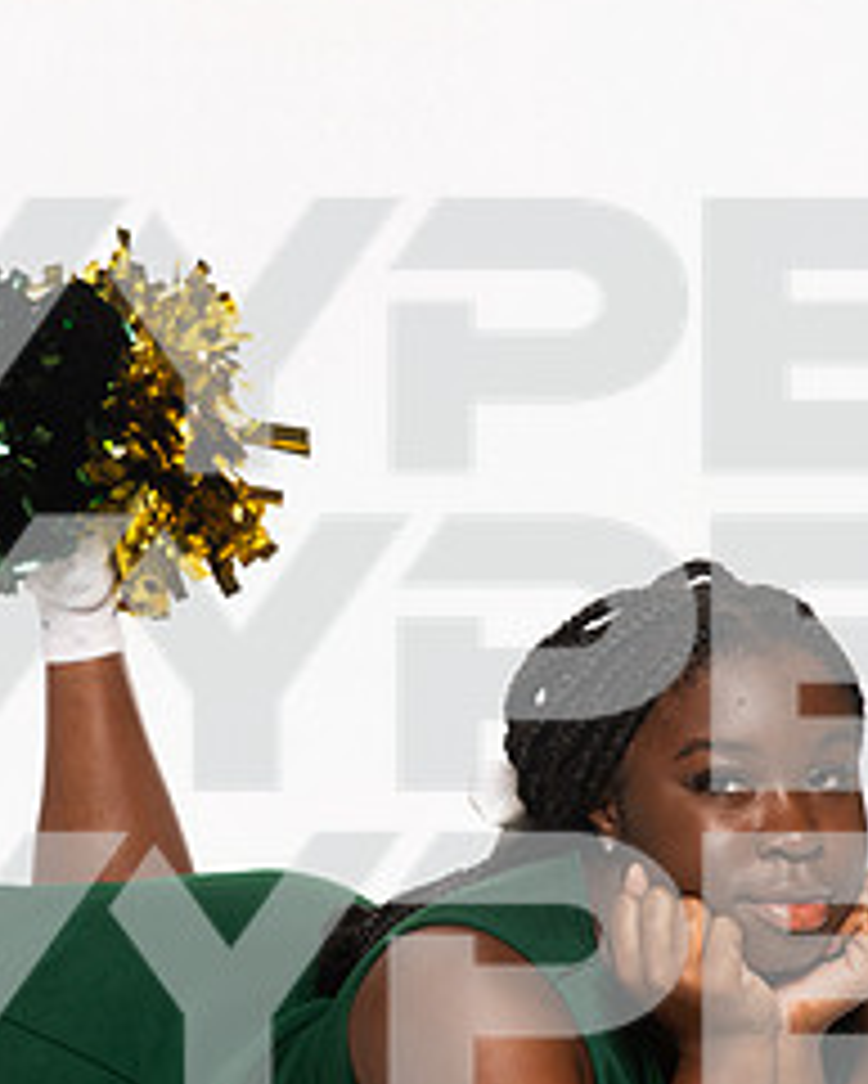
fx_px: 3658
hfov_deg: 13.5
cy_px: 657
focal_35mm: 114
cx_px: 346
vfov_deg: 16.8
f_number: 7.1
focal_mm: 65
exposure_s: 1/320
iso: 800
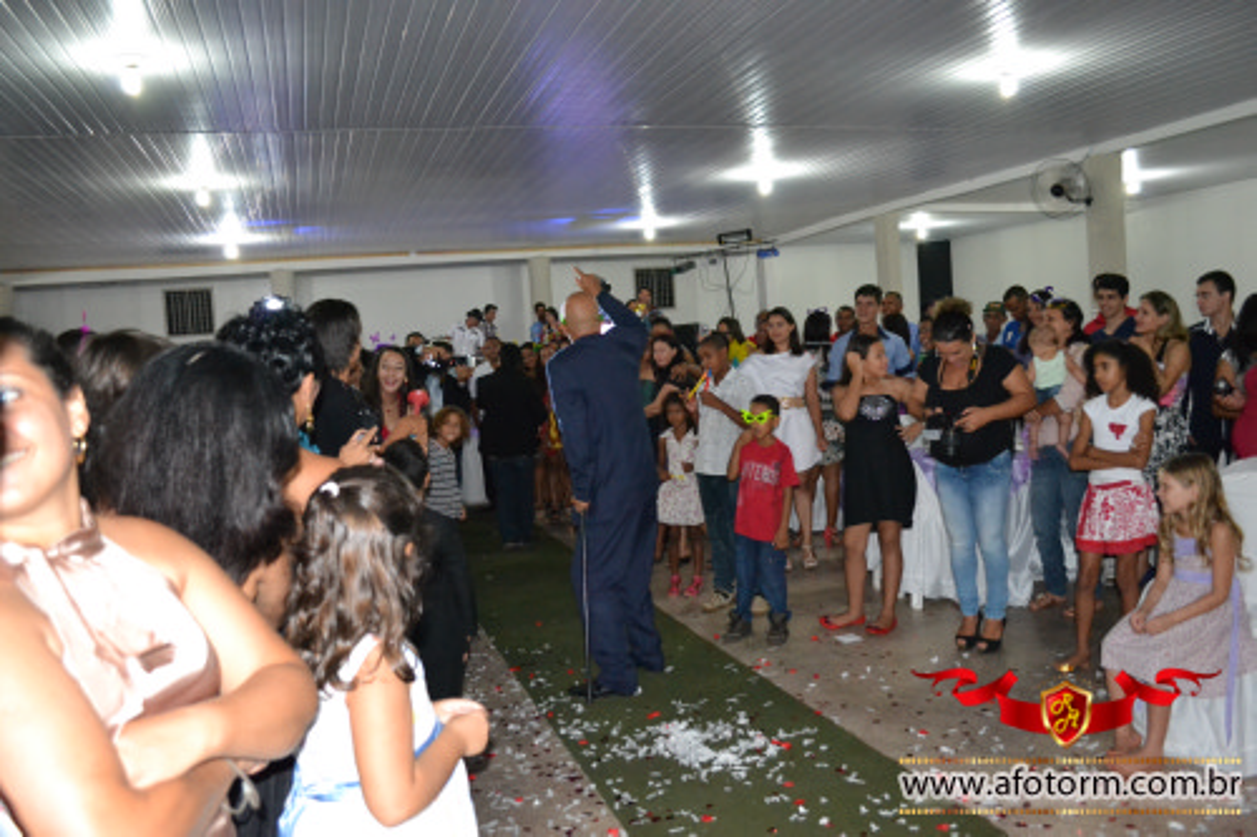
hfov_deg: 61.9
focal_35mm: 30
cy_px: 418
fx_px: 1047
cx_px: 628
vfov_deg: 43.6
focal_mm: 20
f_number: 3.8
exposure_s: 1/60
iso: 3200
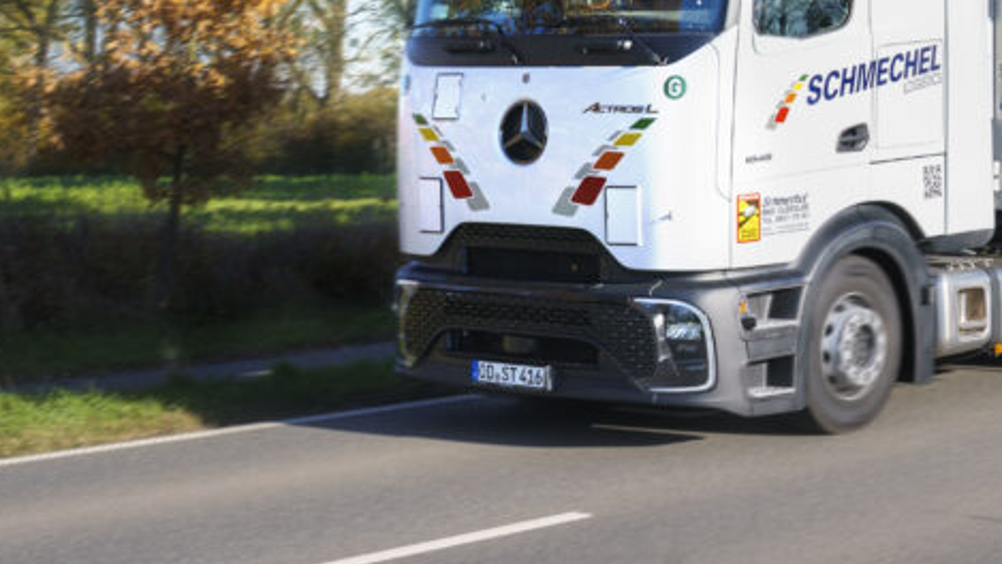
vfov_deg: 14.9
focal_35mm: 80
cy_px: 46
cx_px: 857
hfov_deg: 25.9
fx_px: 2126
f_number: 8
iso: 250
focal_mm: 35
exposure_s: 1/400
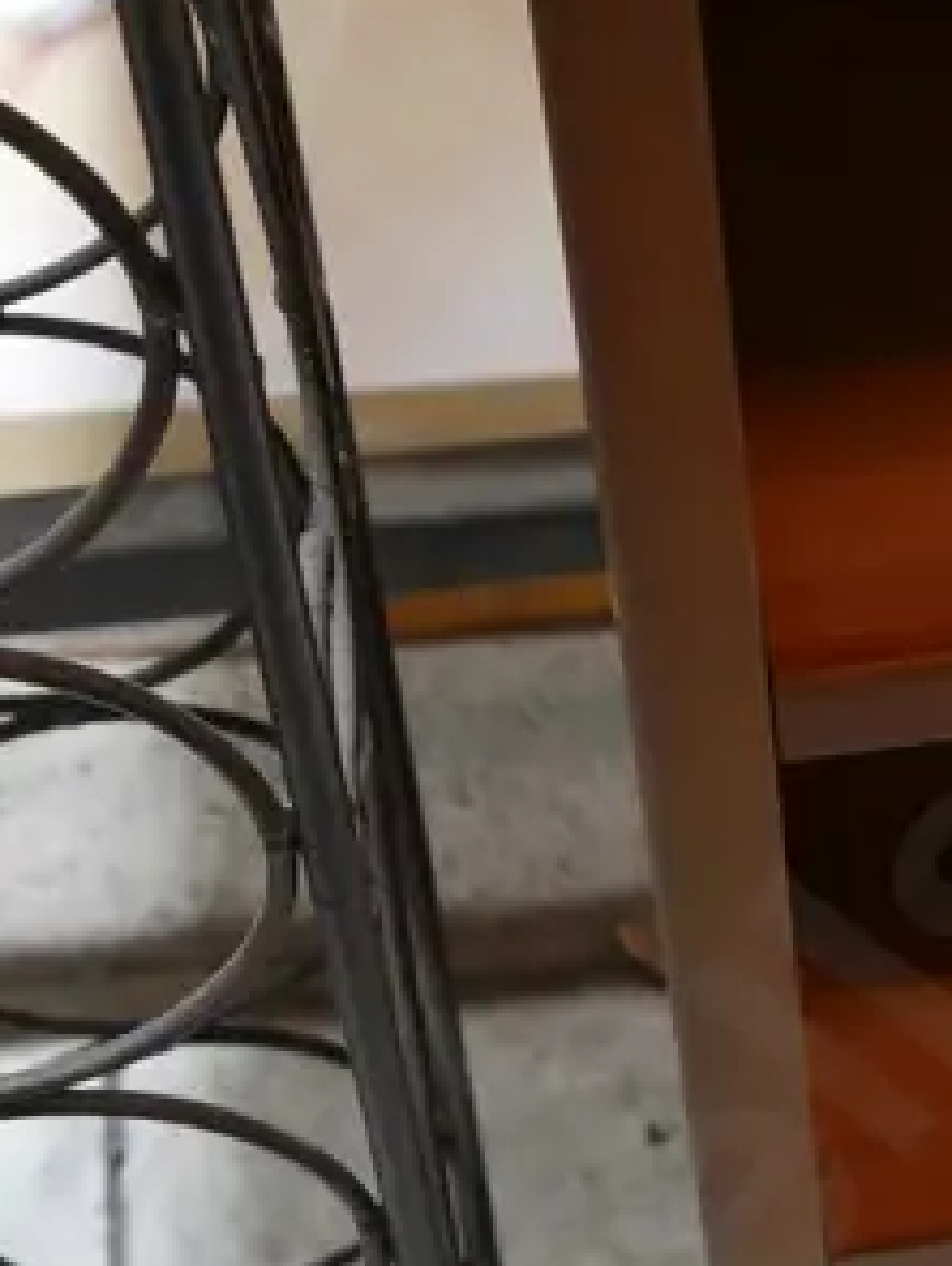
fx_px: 4318
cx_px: 1263
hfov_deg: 12.2
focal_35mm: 118
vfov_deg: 16.7
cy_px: 519
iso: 640
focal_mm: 17
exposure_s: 1/60
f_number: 4
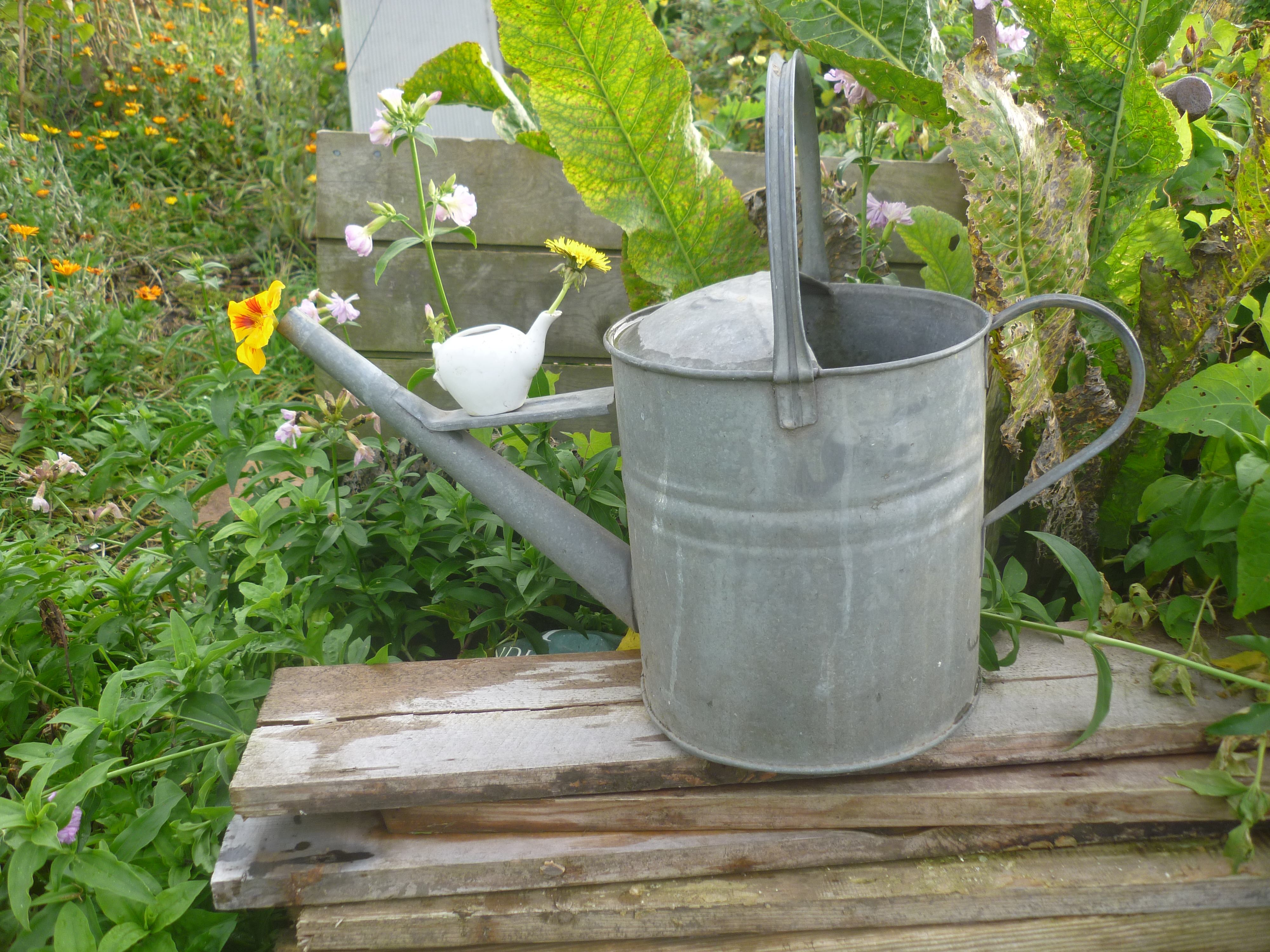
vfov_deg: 45.4
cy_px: 476
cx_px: 635
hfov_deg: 58.4
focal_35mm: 31
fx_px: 1137
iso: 80
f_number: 2.8
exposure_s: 1/100
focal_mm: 5.5
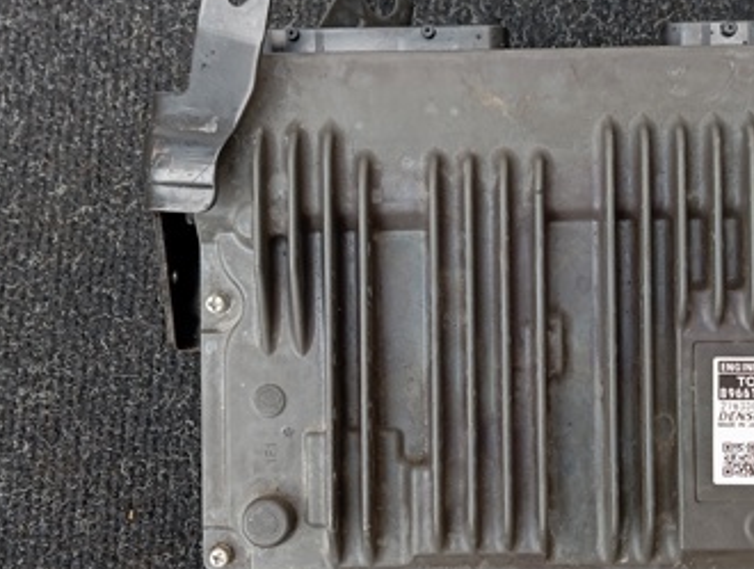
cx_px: 479
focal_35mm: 54
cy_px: 292
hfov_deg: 35.2
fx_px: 1179
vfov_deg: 27.1
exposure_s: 1/50
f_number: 1.8
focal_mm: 4.22
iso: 57
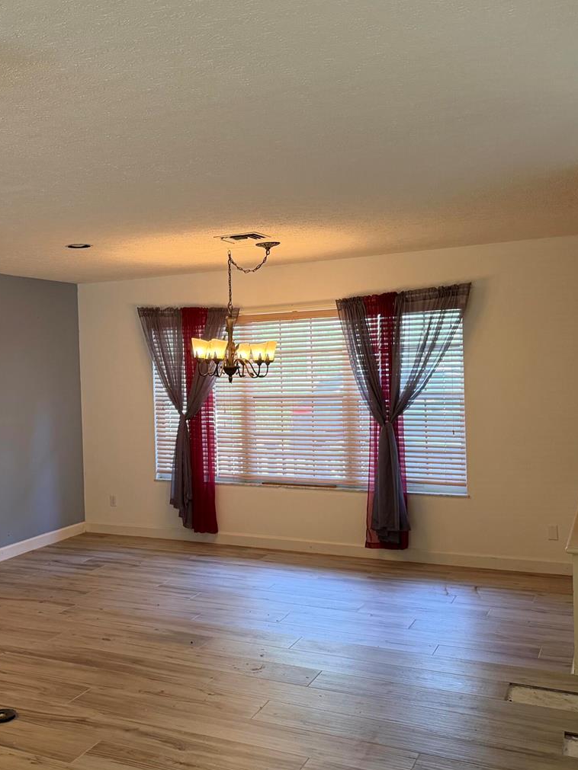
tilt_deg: -0.8
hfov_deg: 36.2
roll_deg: +1.4
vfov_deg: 49.0
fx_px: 846
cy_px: 384
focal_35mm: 38
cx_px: 98
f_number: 1.78
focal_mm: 6.76
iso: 320
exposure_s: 1/120
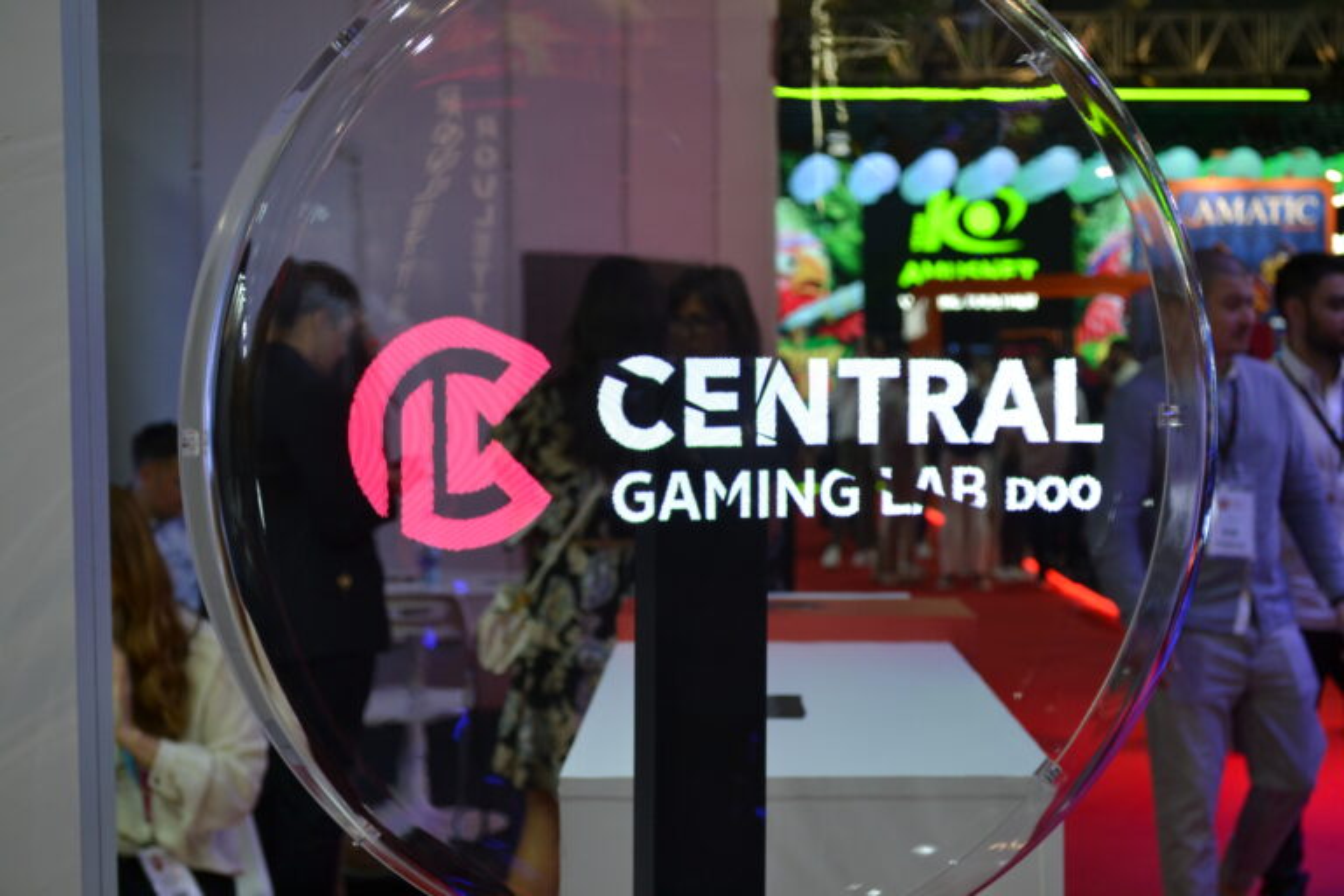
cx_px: 672
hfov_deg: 29.9
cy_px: 448
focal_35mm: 68
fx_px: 2520
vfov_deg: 20.2
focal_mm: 45
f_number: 5.3
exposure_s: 1/60
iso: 560
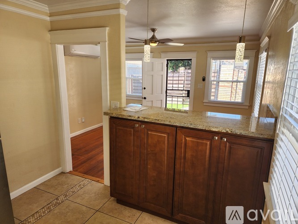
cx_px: 149
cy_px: 112
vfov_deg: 58.9
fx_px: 198
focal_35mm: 23
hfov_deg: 73.9
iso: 80
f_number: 1.8
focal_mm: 6.4
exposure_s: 1/180
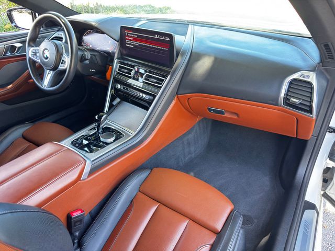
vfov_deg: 56.8
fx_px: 232
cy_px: 126
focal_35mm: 24
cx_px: 168
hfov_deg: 71.6
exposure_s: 1/60
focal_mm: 6.76
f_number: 1.78
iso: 250
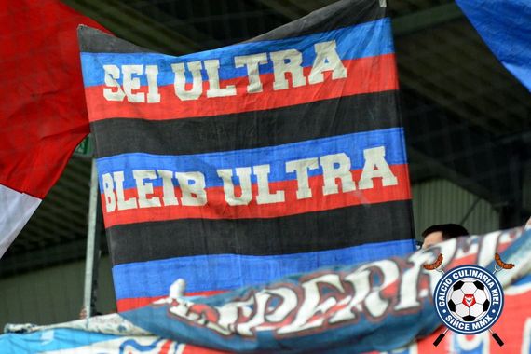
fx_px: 1903
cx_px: 266
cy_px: 177
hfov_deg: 15.9
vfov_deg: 10.6
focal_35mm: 129
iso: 1600
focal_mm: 86
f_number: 2.8
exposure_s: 1/400
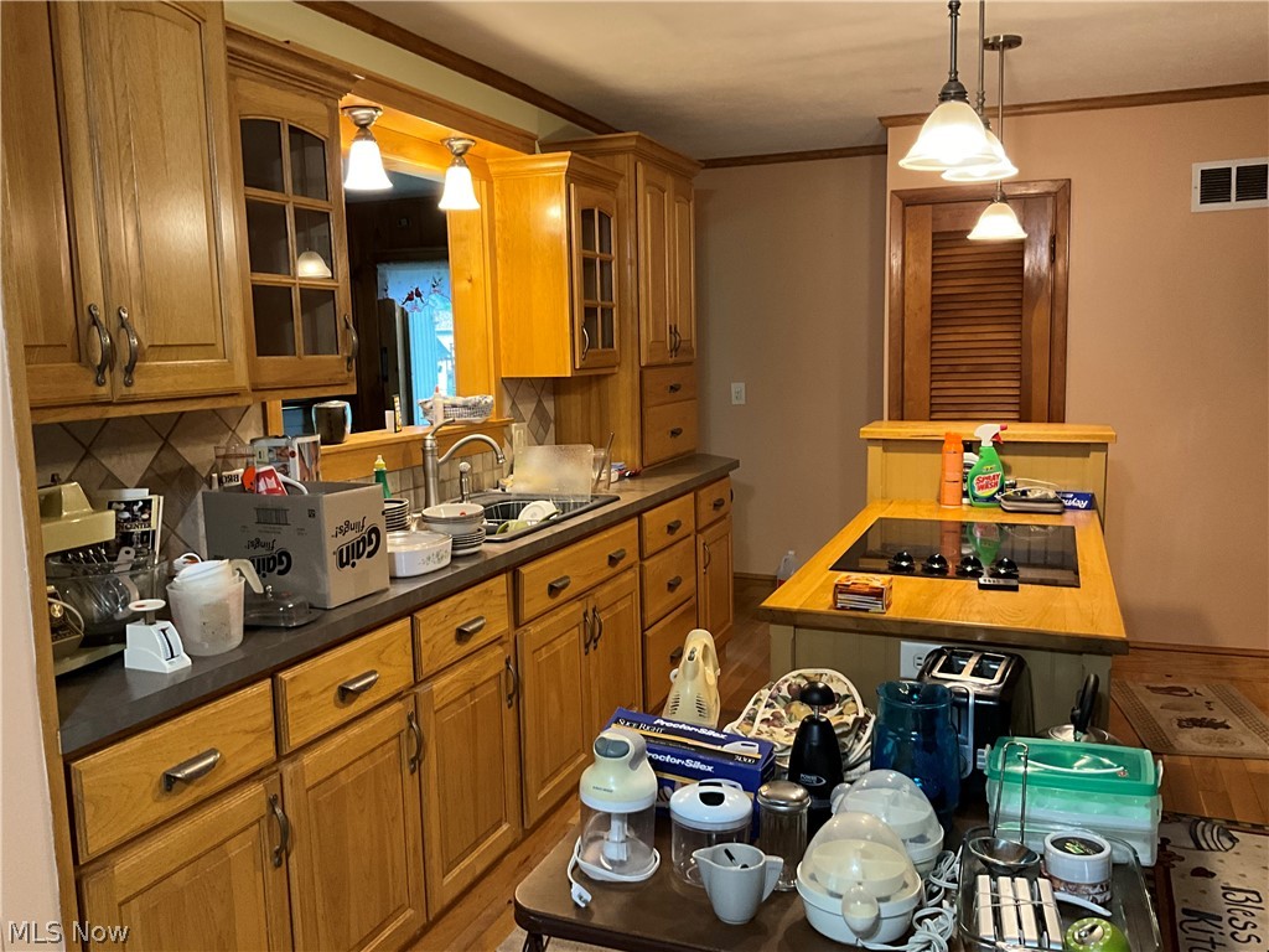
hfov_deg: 61.7
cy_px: 476
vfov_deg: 48.2
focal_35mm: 29
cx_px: 634
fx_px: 1063
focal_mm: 3
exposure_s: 1/40
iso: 250
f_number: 1.8
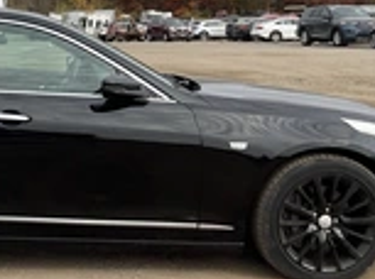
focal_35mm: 76
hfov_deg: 24.4
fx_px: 821
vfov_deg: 19.2
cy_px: 69
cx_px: -12
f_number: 1.8
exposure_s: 1/1577
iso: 25
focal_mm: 3
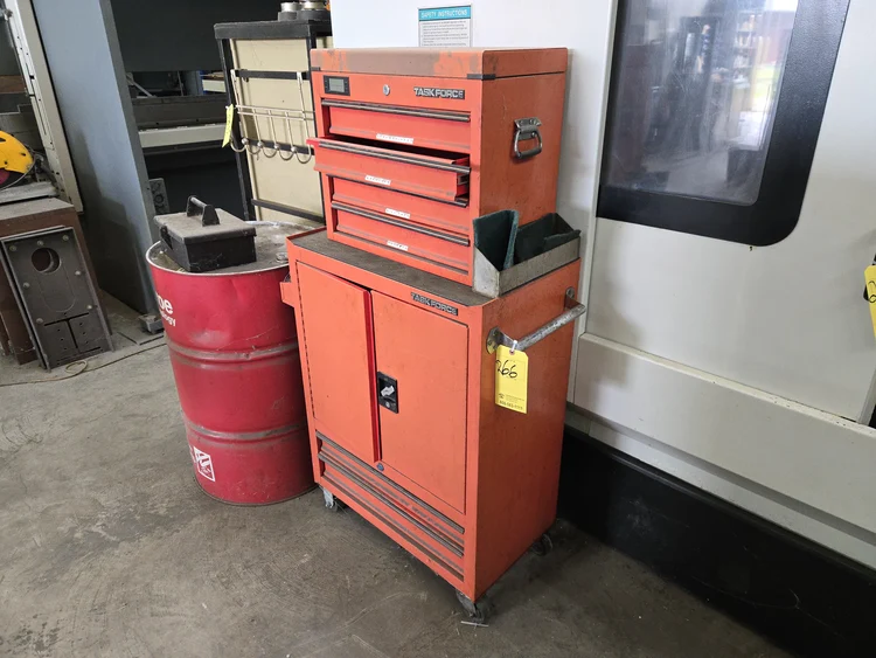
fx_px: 582
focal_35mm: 23
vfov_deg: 58.9
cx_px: 438
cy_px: 329
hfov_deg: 73.9
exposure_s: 1/120
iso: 320
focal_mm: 5.4
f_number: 1.8
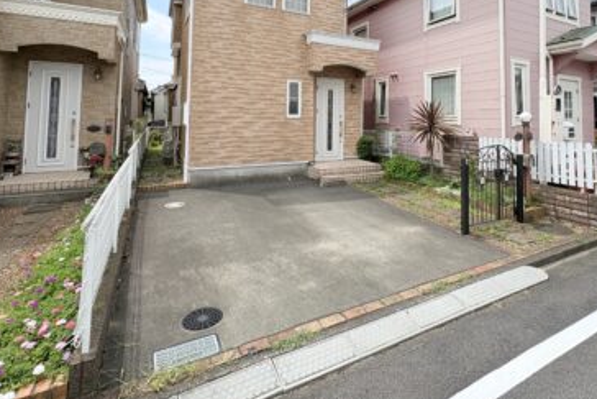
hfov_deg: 83.4
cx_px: 343
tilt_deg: +3.3
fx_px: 332
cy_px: 101
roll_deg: -0.2
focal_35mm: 20
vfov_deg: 58.8
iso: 50
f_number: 2.2
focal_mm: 2.22
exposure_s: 1/1477
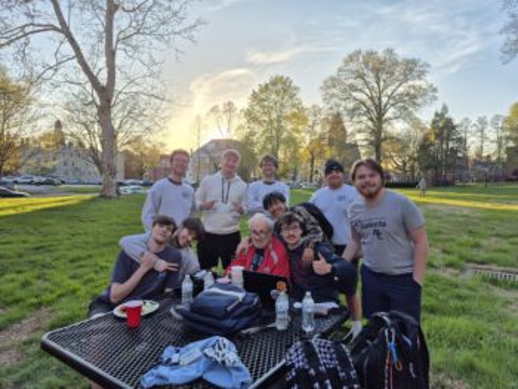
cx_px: 259
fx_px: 344
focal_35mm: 23
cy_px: 194
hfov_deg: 73.9
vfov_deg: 58.9
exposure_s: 1/558
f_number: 1.8
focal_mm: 5.4
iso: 25
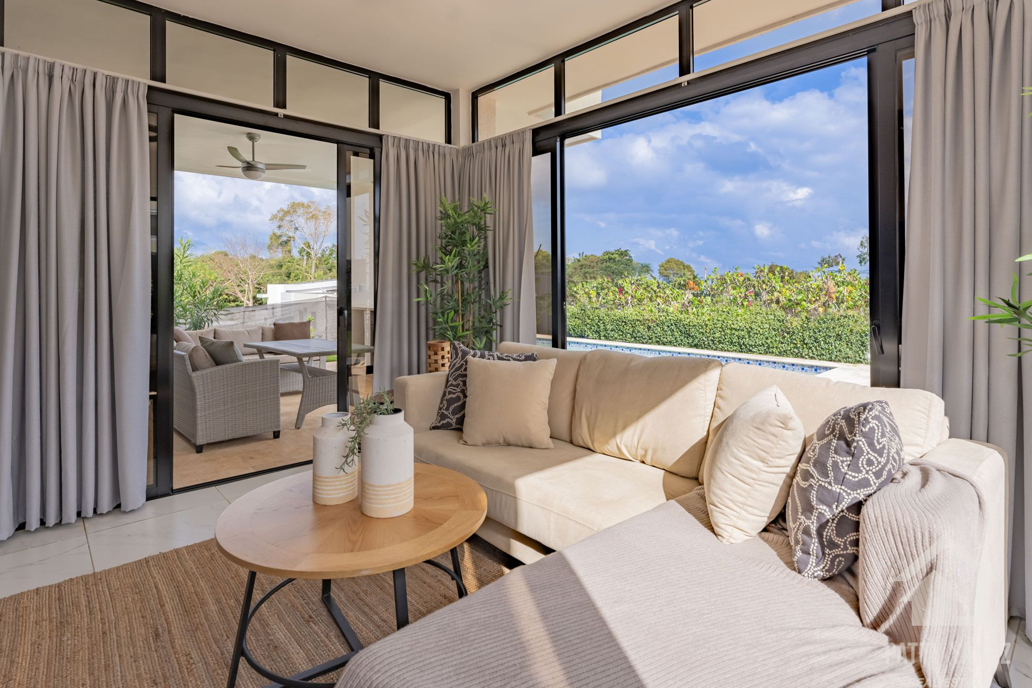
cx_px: 516
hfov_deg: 91.0
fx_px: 507
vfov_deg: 68.3
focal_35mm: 18
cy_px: 344
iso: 160
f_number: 7.1
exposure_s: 1/2500
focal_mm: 17.7
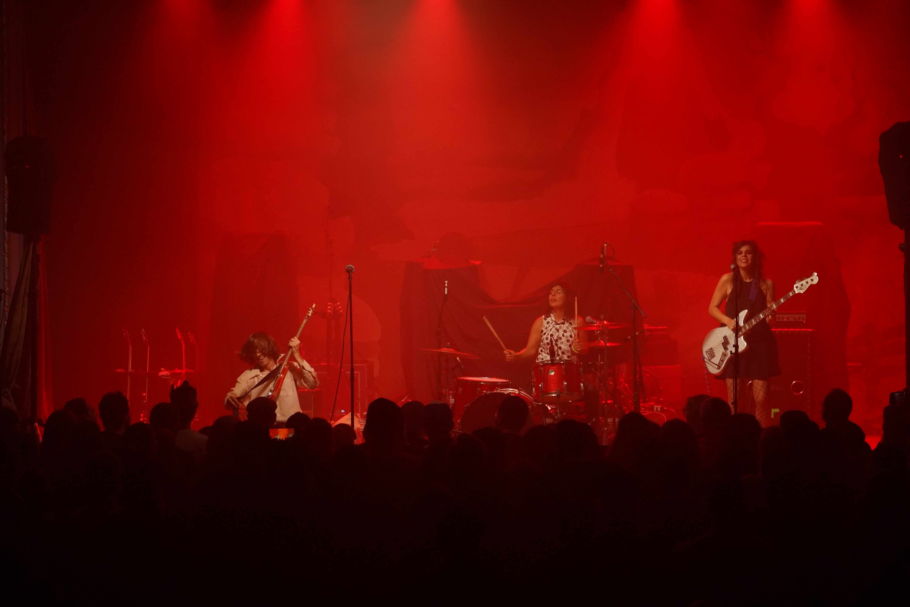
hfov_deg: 19.5
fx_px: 2654
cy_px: 304
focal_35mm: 105
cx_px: 455
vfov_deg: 13.0
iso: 5000
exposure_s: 1/160
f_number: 4
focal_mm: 105
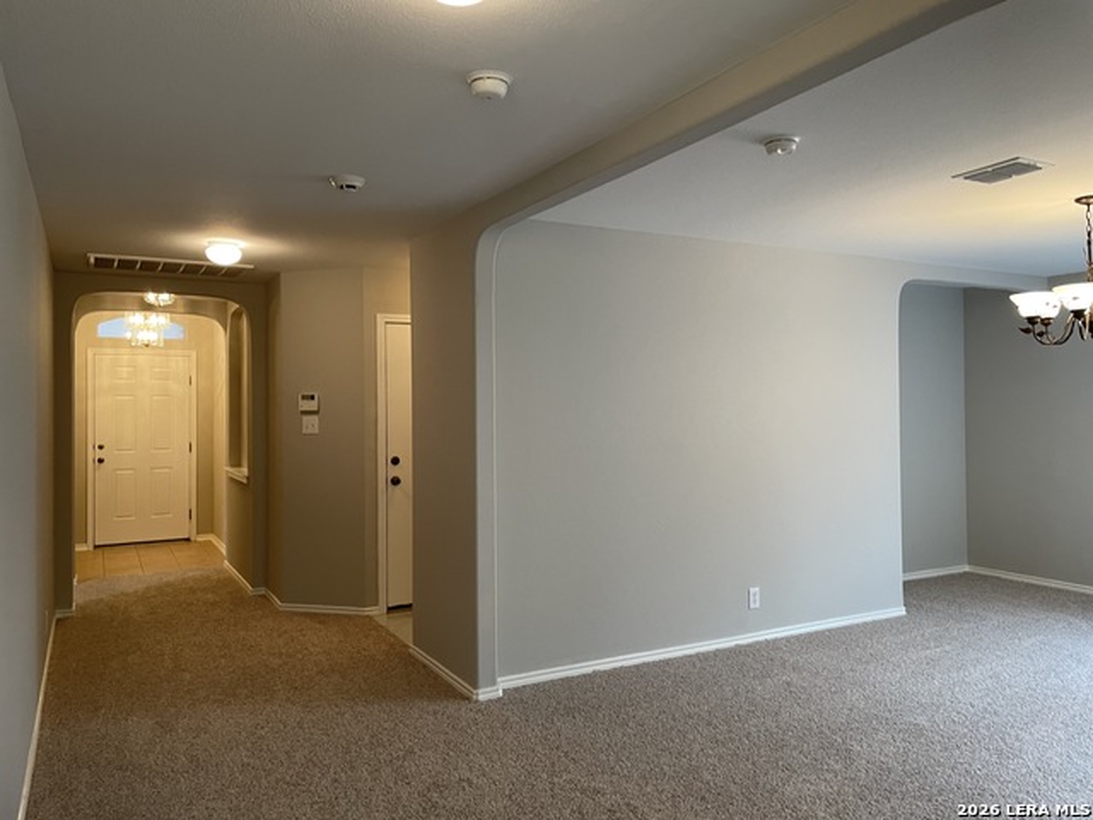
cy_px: 410
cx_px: 546
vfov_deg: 53.1
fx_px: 821
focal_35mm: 26
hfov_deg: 67.3
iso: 125
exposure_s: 1/60
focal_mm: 4.2
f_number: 1.6
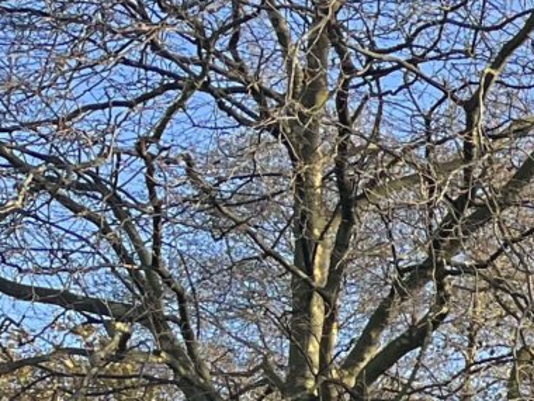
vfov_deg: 9.6
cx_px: 1404
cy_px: 920
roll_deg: -0.3
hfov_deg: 11.1
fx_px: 2160
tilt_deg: +3.7
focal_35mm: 140
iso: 50
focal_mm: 5.1
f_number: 1.6
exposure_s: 1/885
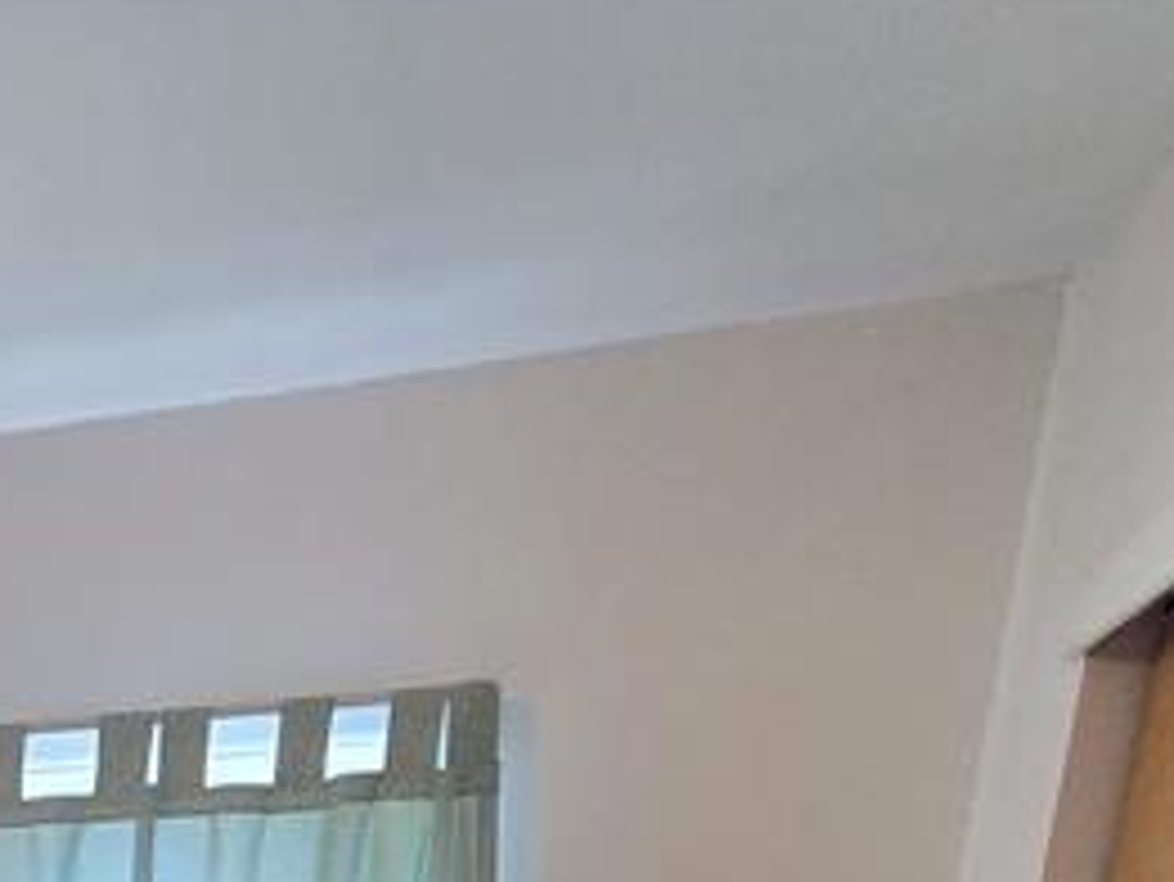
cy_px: 1701
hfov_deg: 28.1
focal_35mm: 51
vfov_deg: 19.2
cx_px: -490
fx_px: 1730
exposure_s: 1/60
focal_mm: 2.2
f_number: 2.2
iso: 320
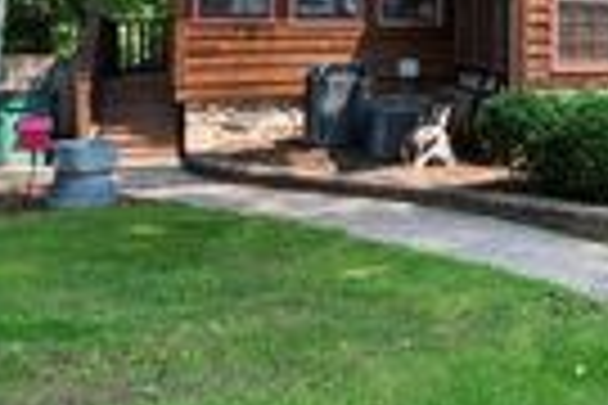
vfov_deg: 25.0
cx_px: 896
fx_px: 878
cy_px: 20
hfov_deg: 27.4
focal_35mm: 52
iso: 100
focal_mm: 14
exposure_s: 1/80
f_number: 8
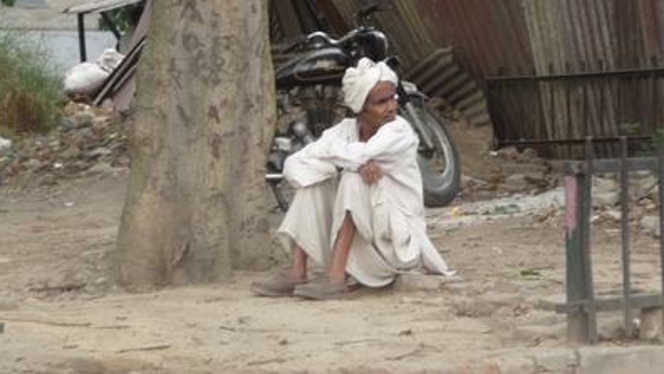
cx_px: 330
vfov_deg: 6.9
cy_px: 171
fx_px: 3117
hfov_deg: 12.2
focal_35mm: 177
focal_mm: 16.3
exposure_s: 1/80
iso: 100
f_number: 4.7
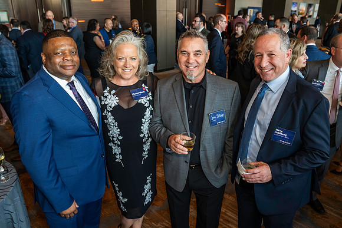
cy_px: 126
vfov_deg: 45.6
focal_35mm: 29
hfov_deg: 64.5
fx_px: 271
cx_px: 167
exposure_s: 1/160
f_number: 4
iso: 1600
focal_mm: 24
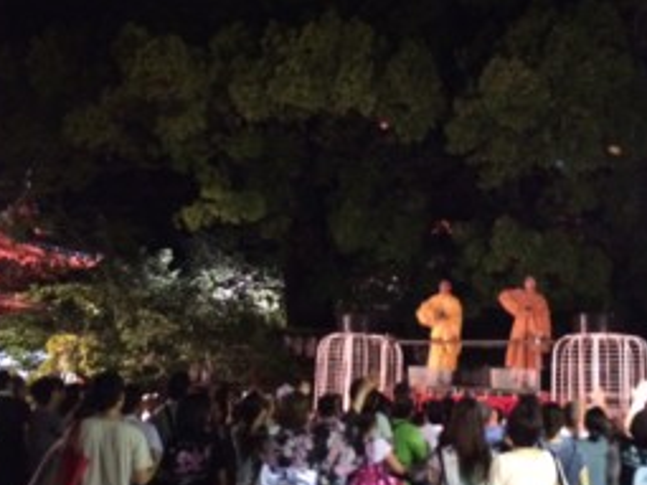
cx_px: 332
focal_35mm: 53
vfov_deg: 27.5
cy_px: 262
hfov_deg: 36.2
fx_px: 990
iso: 400
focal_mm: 4.12
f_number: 2.2
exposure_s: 1/15
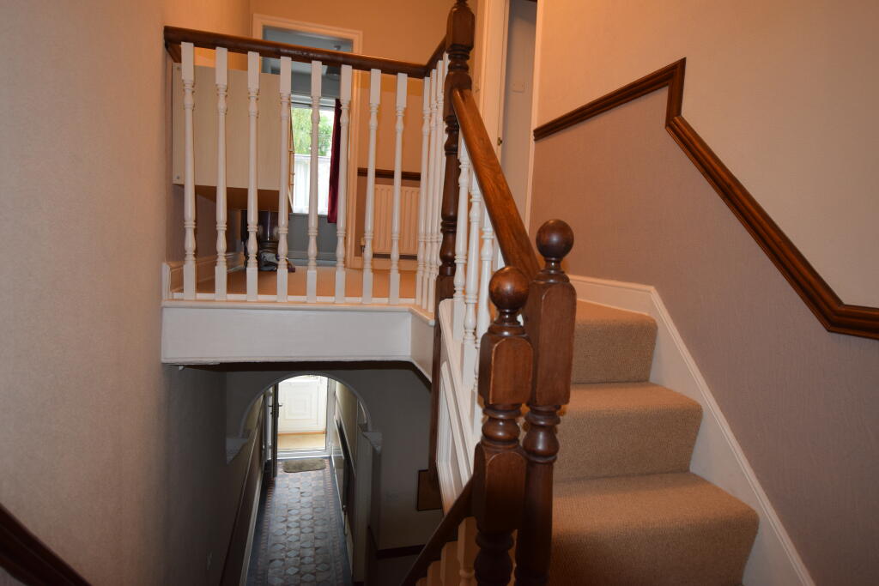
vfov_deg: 59.5
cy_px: 293
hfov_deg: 81.2
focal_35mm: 21
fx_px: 513
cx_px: 440
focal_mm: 14
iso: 800
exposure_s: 1/100
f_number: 5
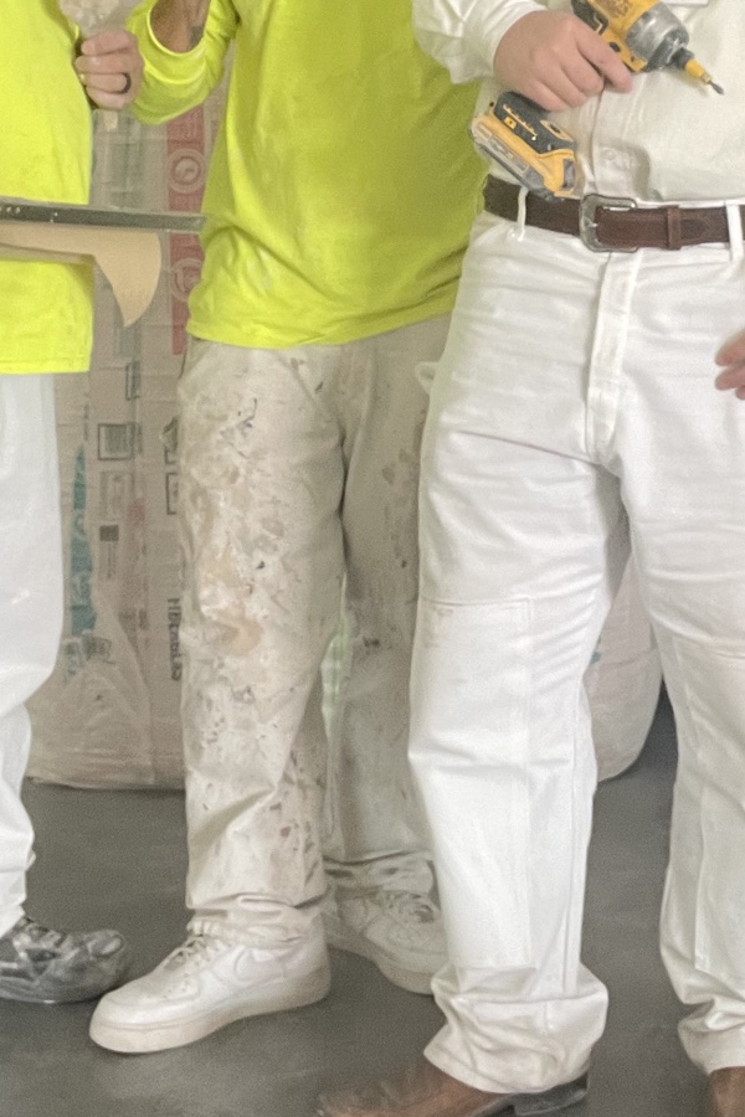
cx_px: 544
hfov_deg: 22.1
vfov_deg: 31.5
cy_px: 128
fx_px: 1893
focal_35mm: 61
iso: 250
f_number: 2.2
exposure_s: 1/40
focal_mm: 2.71
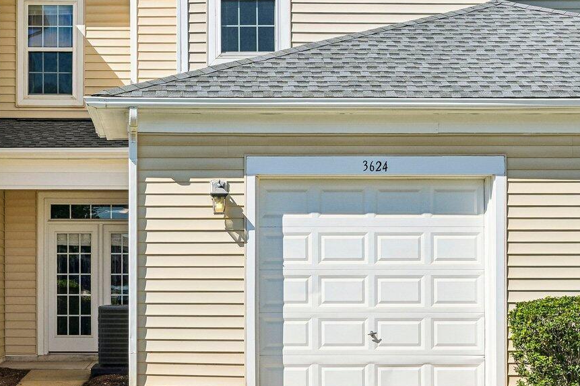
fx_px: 1112
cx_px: 239
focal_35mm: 69
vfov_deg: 19.4
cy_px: 47
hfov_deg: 29.2
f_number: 8
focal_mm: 29
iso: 100
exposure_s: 1/640
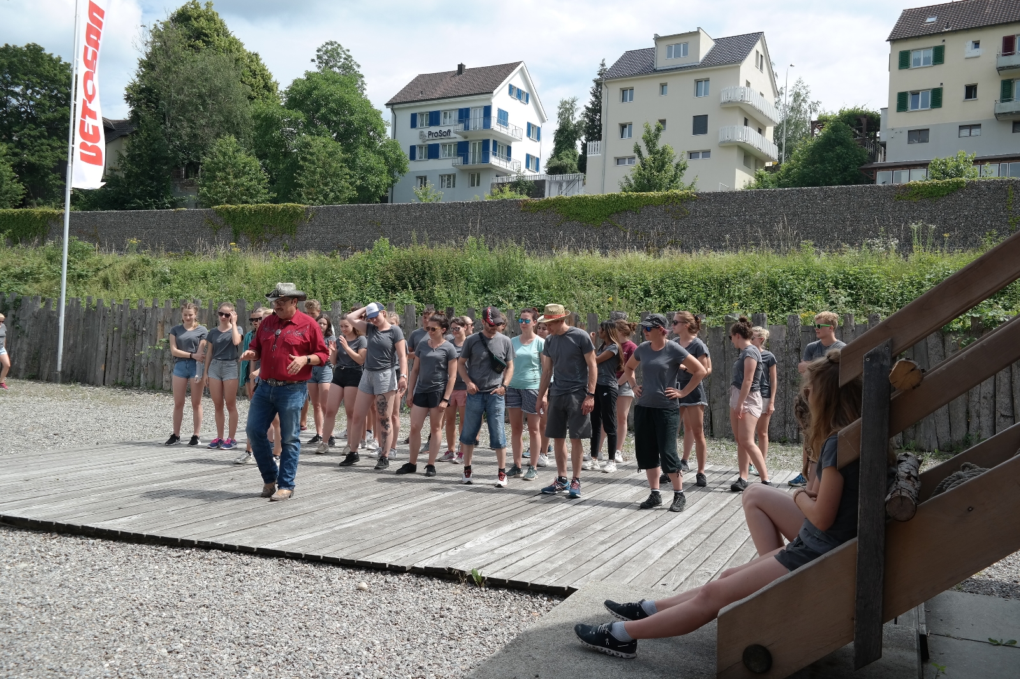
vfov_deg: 43.6
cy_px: 340
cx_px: 510
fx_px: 850
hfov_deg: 61.9
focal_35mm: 30
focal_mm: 20
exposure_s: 1/250
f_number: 6.3
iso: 100
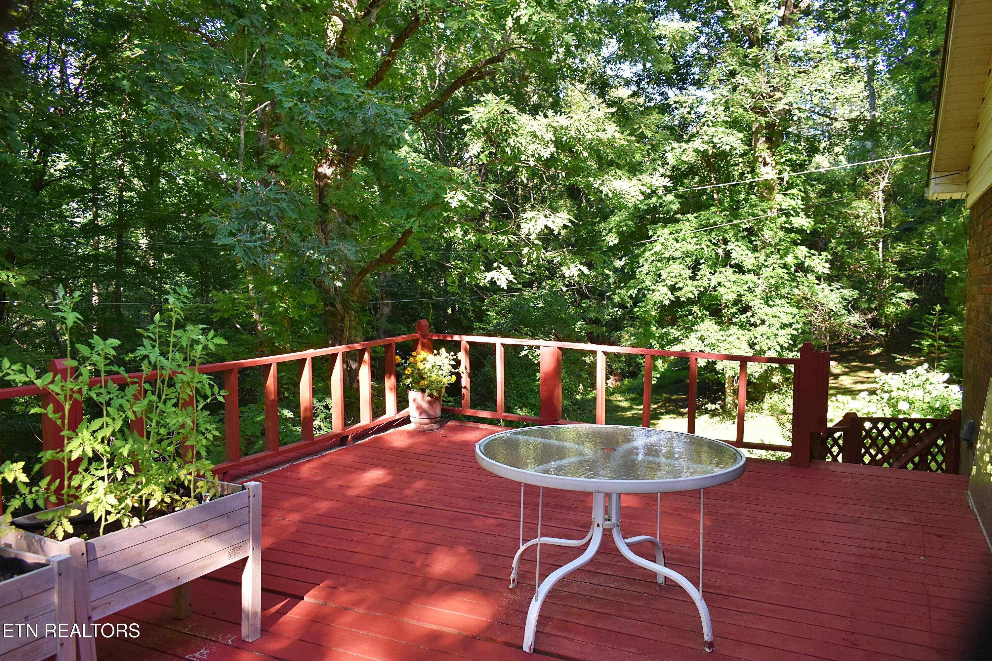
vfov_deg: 47.9
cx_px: 496
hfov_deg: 67.4
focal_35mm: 27
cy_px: 330
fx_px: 744
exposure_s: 1/250
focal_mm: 18
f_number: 5
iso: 400
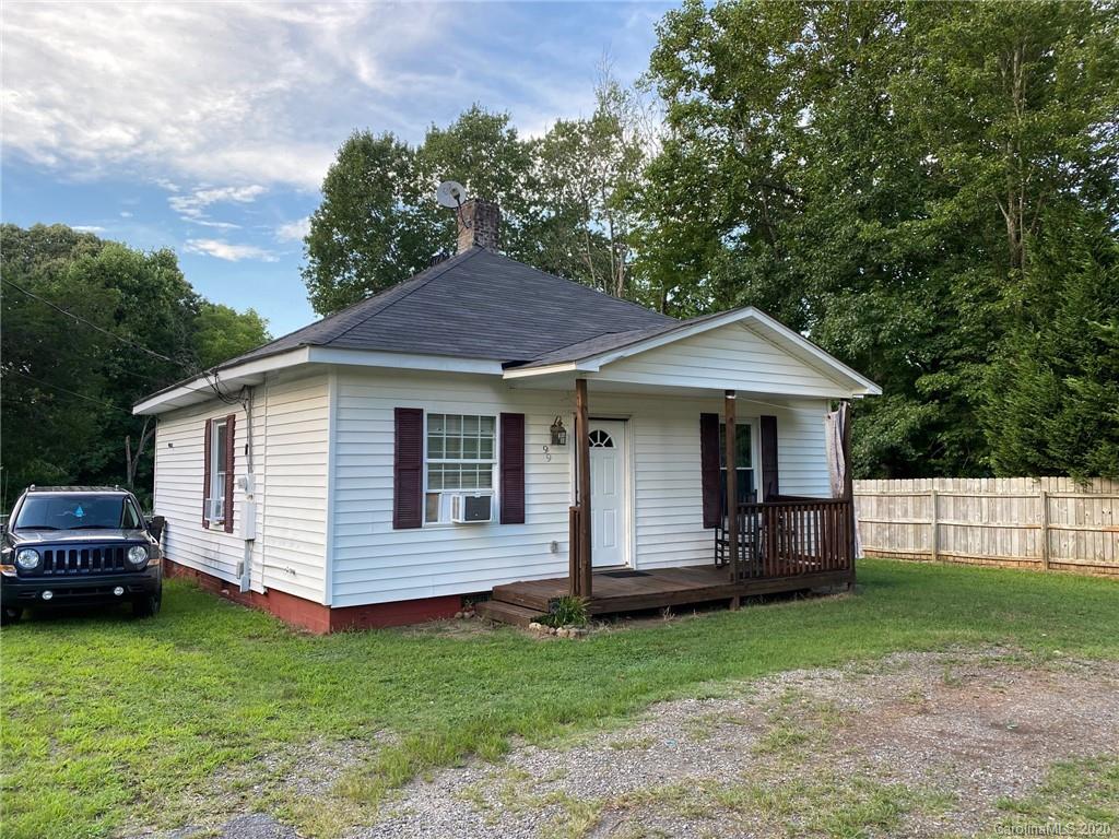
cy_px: 420
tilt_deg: +4.4
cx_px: 560
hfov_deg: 67.3
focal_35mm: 26
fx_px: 840
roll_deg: +0.1
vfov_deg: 53.1
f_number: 1.8
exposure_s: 1/159
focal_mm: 4.25
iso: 32
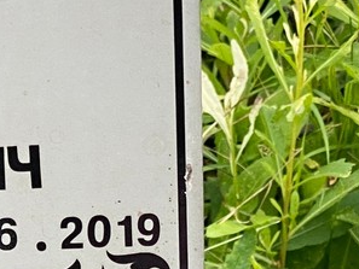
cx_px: -92
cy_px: 256
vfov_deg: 5.9
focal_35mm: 252
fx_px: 2615
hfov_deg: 7.8
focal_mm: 6
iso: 20
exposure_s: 1/347
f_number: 2
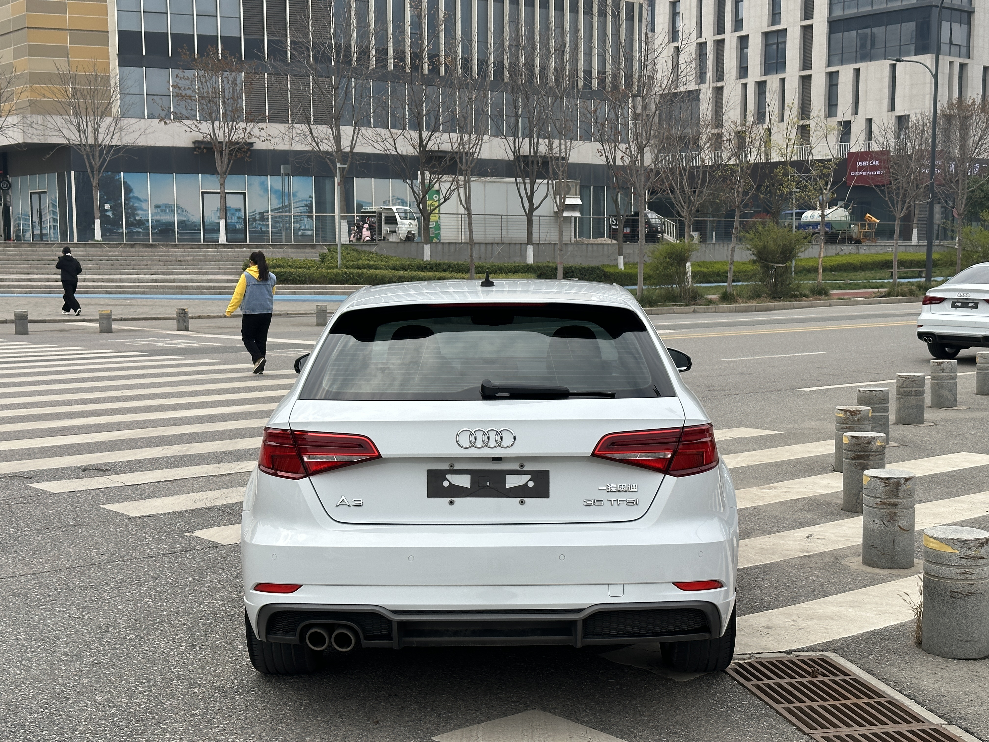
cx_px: 494
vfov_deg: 30.3
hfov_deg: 39.7
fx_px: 1371
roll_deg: -0.1
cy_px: 371
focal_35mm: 48
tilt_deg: -4.9
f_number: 1.78
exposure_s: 1/4184
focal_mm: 6.86
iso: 64
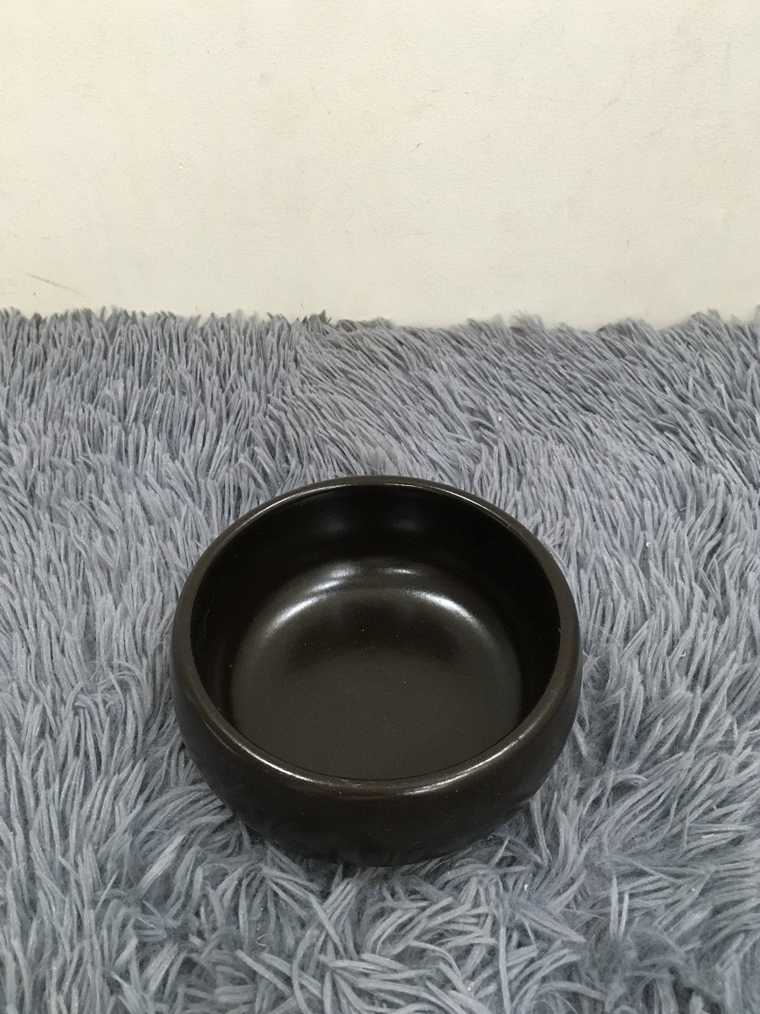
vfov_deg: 60.0
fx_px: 878
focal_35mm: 30
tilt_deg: -47.2
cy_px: 508
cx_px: 388
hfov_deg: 46.8
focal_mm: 4.15
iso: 160
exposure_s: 1/33
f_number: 2.2
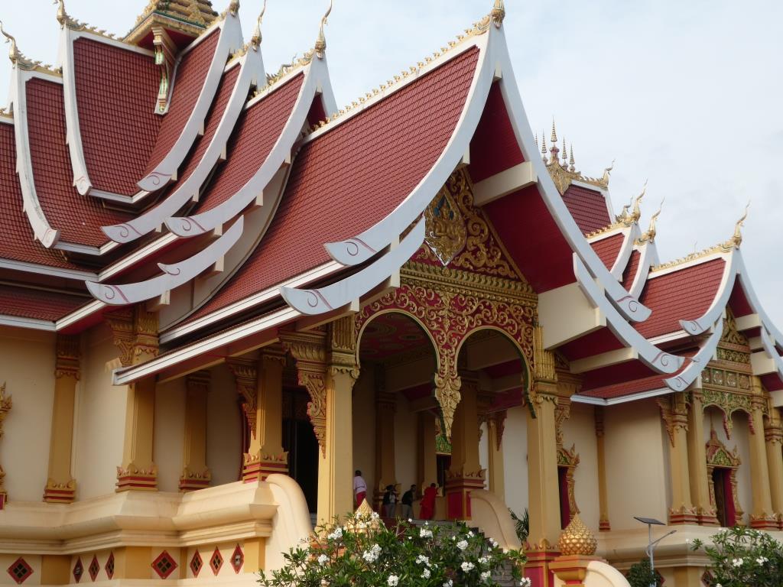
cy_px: 294
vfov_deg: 27.0
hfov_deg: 35.5
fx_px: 1221
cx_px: 392
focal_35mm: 54
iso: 80
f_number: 4.1
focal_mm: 9.6
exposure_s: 1/320
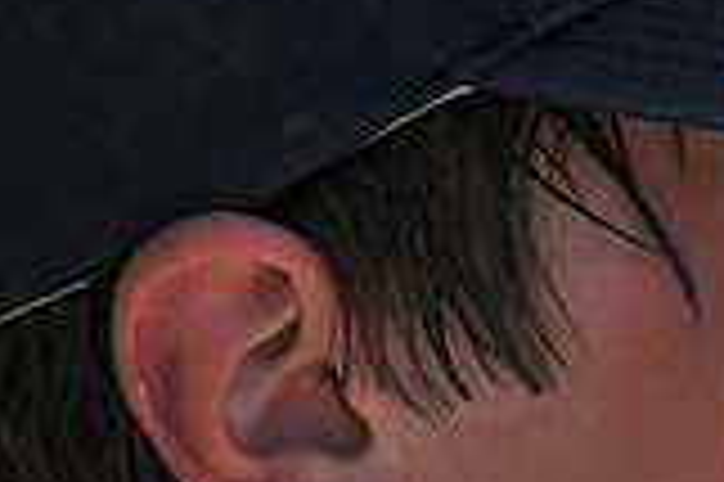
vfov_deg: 2.7
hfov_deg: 4.0
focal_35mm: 515
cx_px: 1228
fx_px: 10343
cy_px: 439
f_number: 8
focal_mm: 95
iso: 200
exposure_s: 1/500
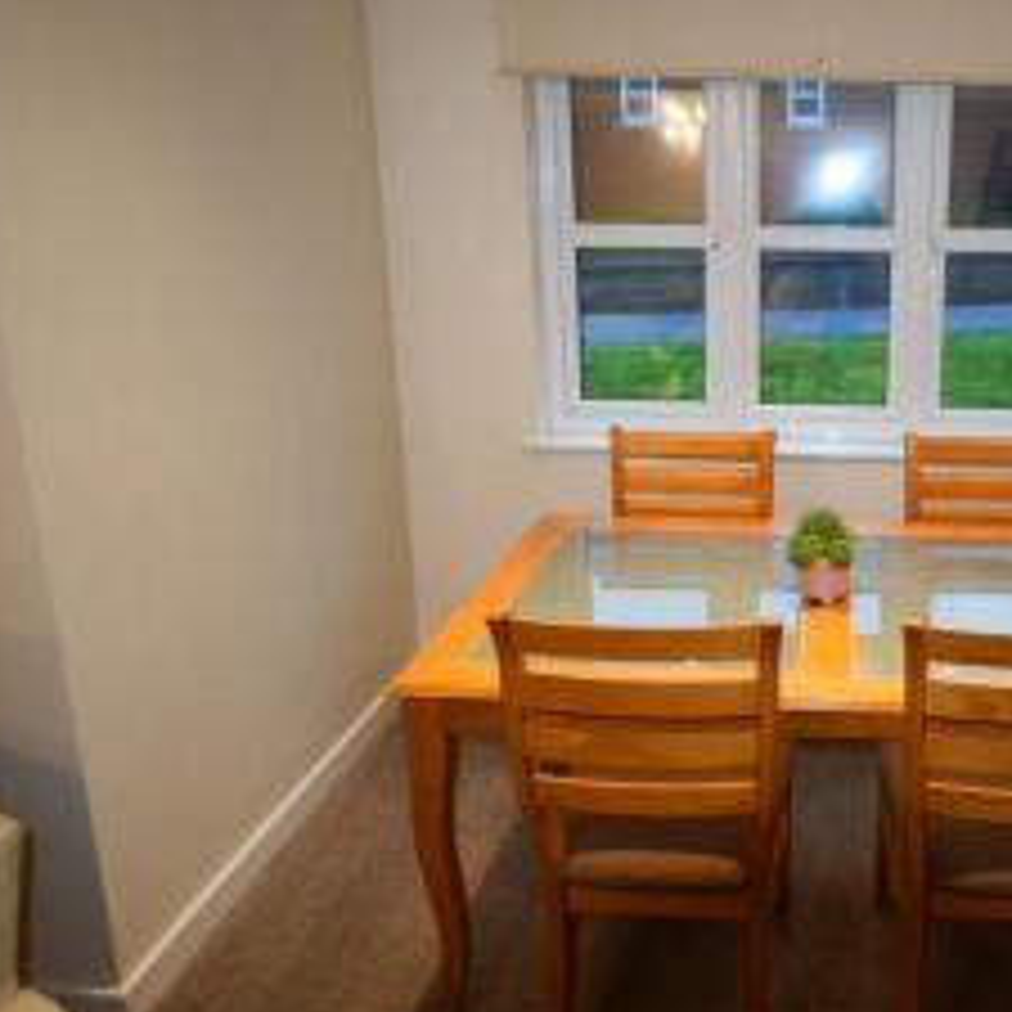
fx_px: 893
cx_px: 801
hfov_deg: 55.2
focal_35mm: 27
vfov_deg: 58.7
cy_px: 412
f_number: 4
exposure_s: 1/60
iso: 800
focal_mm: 10
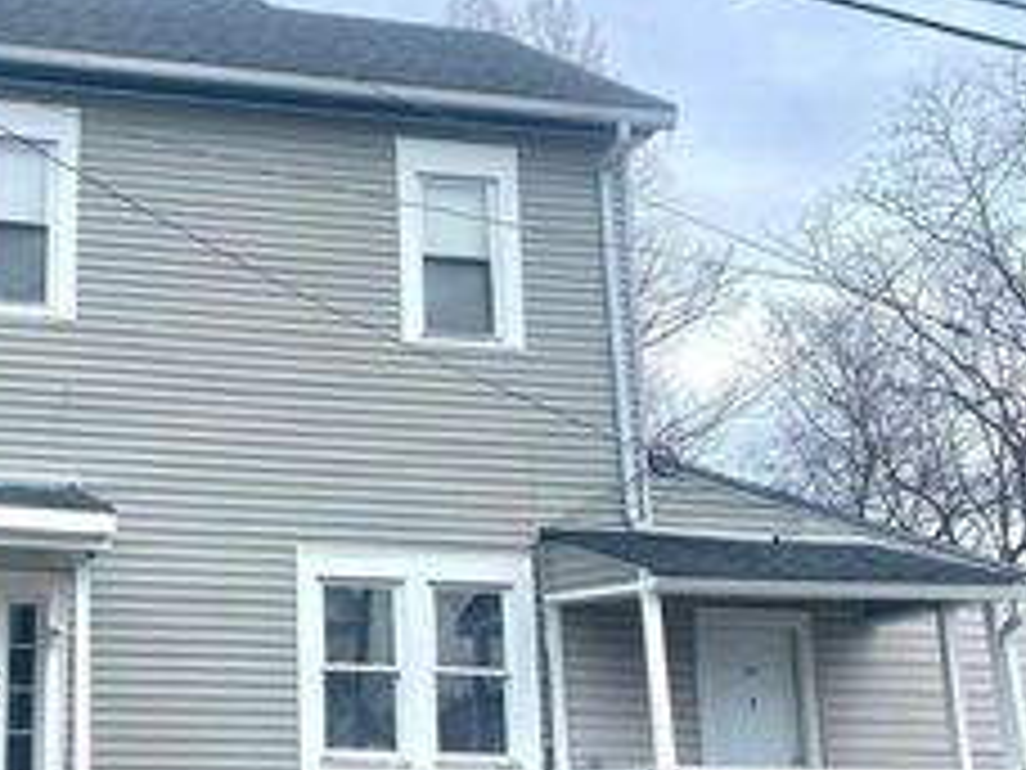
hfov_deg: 32.3
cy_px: 390
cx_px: 126
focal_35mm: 57
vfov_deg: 25.7
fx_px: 1689
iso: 32
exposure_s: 1/1678
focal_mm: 4.25
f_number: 1.8
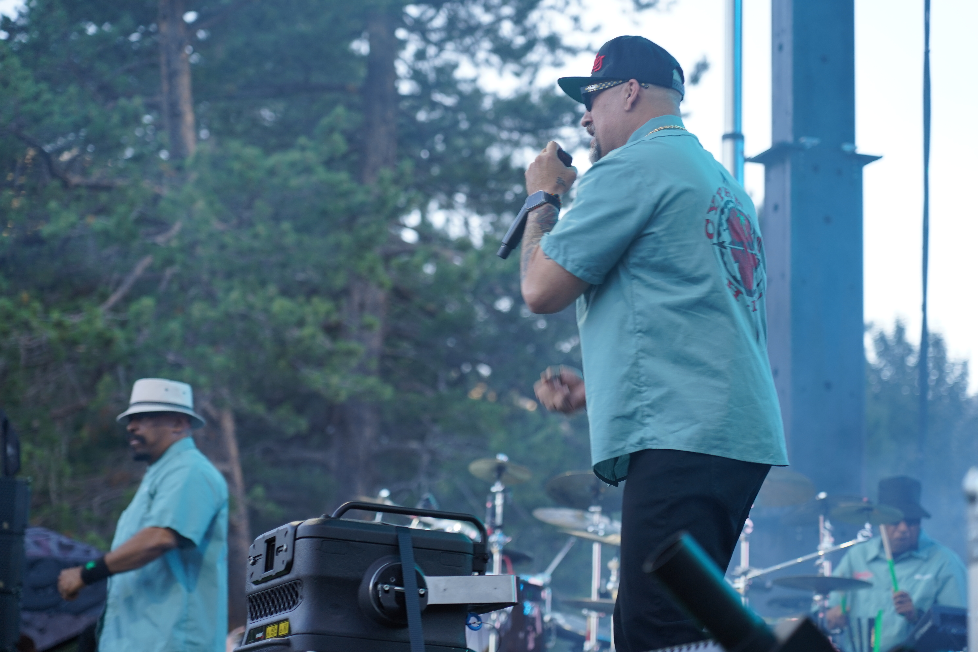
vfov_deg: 13.0
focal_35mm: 105
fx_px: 2852
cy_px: 326
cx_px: 489
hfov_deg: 19.5
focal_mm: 105
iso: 250
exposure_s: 1/125
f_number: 4
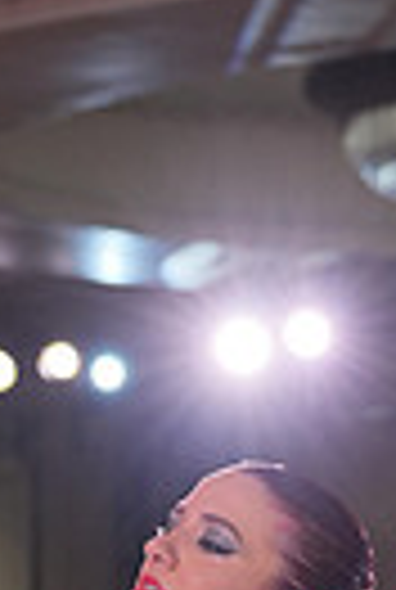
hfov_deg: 4.2
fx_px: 5432
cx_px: -65
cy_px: 1207
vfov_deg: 6.0
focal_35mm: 331
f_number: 4
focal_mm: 75
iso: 1250
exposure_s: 1/500
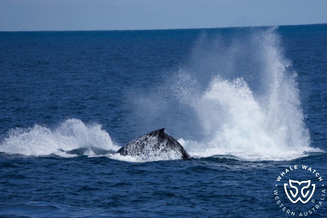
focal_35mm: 329
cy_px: 109
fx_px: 2988
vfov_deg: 4.2
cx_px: 164
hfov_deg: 6.3
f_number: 8
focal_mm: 329
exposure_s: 1/3200
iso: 640
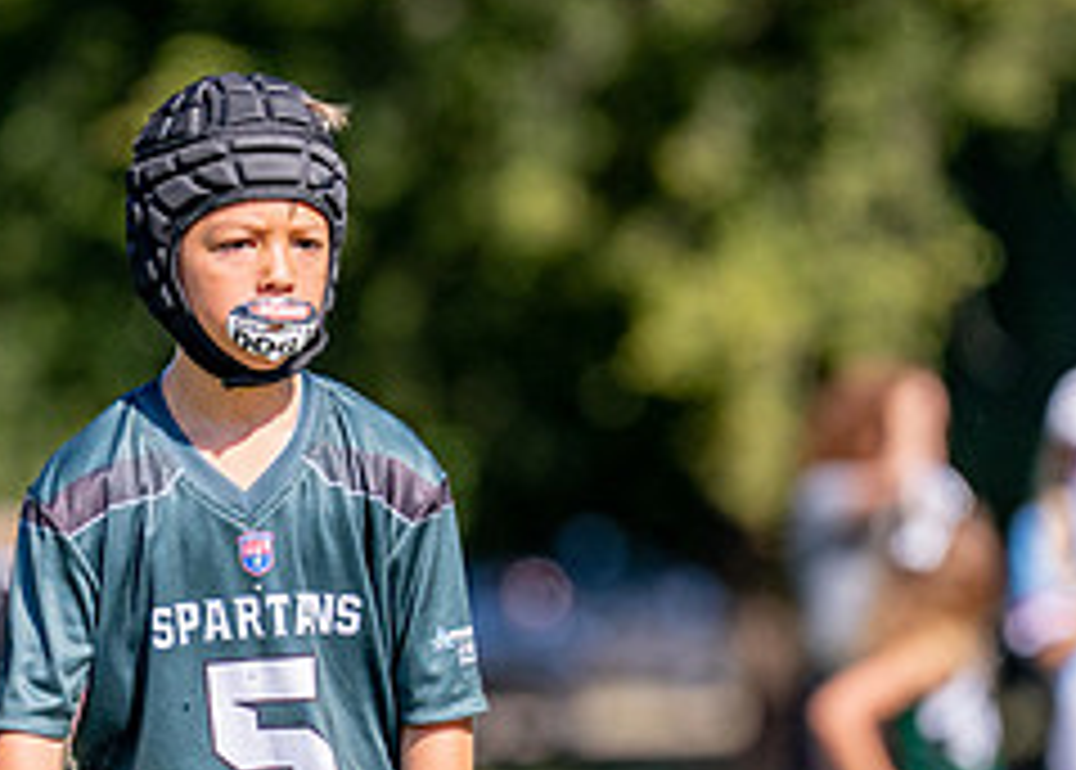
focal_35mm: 556
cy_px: 607
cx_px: 371
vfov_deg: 2.6
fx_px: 17001
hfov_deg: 3.6
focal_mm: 180
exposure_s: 1/4000
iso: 250
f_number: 2.8
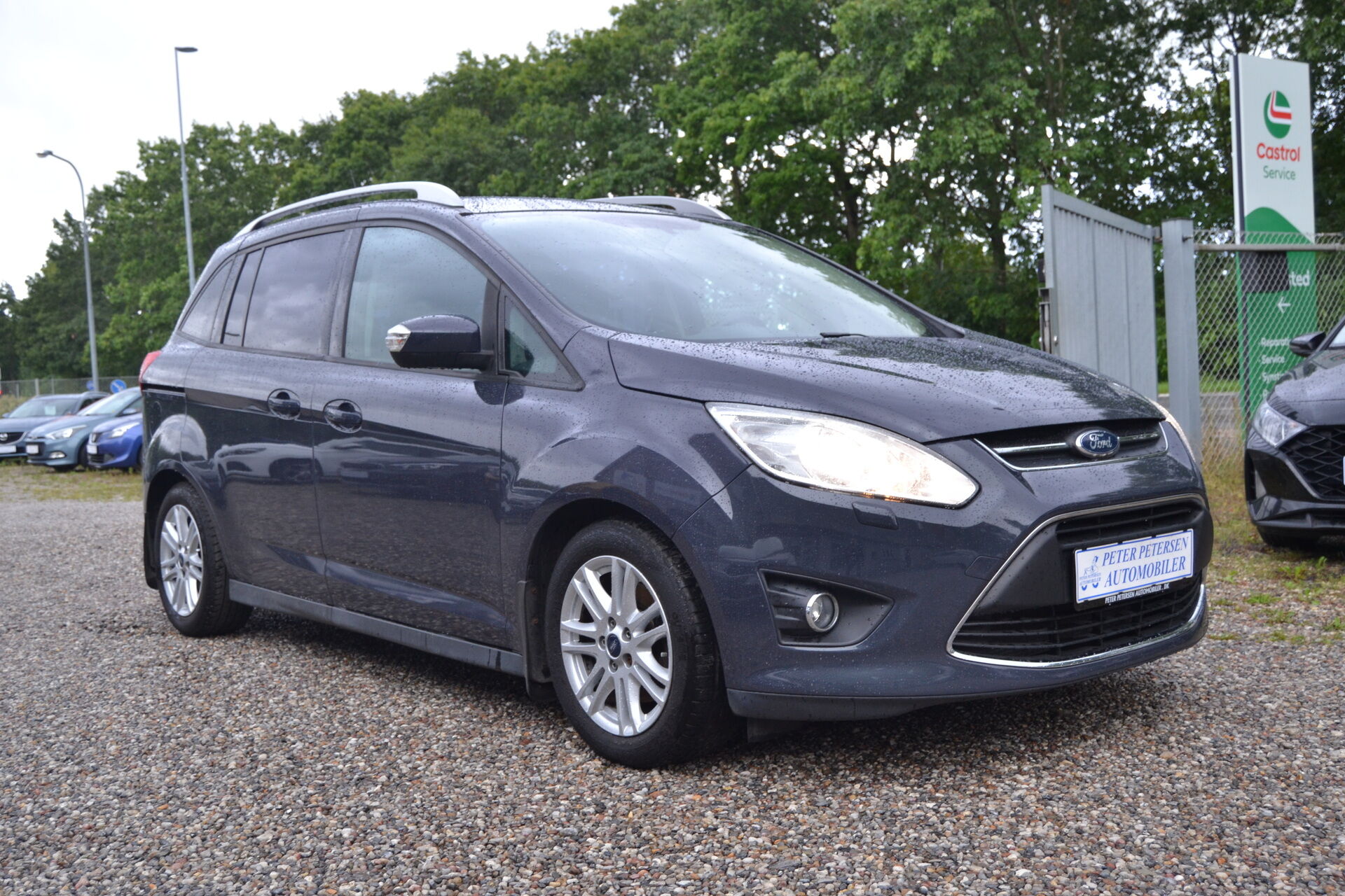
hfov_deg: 53.1
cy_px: 448
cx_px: 672
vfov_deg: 36.9
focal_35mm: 36
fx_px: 1345
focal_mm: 24
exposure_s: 1/125
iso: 400
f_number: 5.6
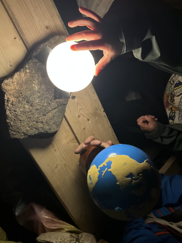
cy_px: 122
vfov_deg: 67.3
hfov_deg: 53.1
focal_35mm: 26
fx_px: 182
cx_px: 91
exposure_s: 1/39
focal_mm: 5.1
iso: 640
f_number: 1.6
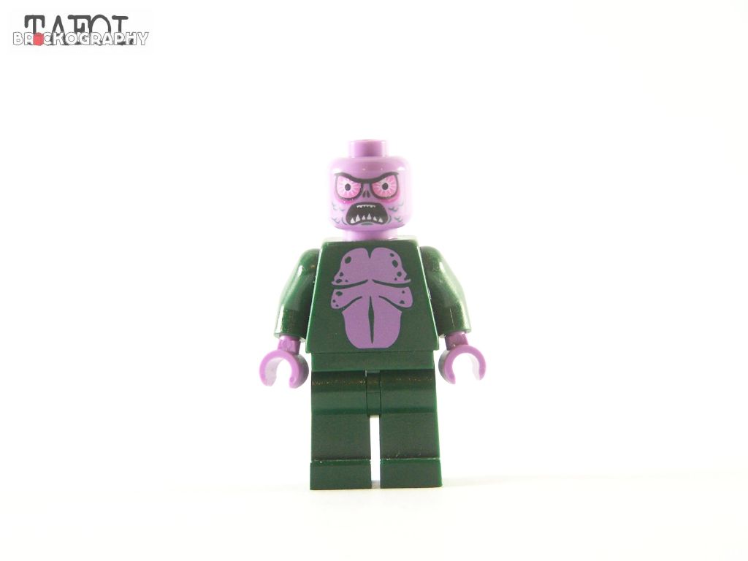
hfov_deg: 18.7
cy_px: 280
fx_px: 2269
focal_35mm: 105
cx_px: 374
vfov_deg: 14.1
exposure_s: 1/20
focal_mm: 17.5
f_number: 3.2
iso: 200
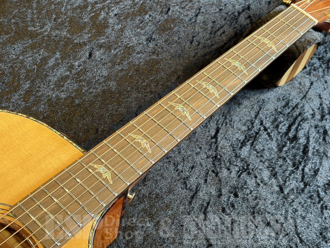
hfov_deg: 36.8
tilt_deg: -54.1
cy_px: 124
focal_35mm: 52
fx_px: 496
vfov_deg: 28.0
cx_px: 165
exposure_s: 1/40
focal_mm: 5.96
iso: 160
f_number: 1.6
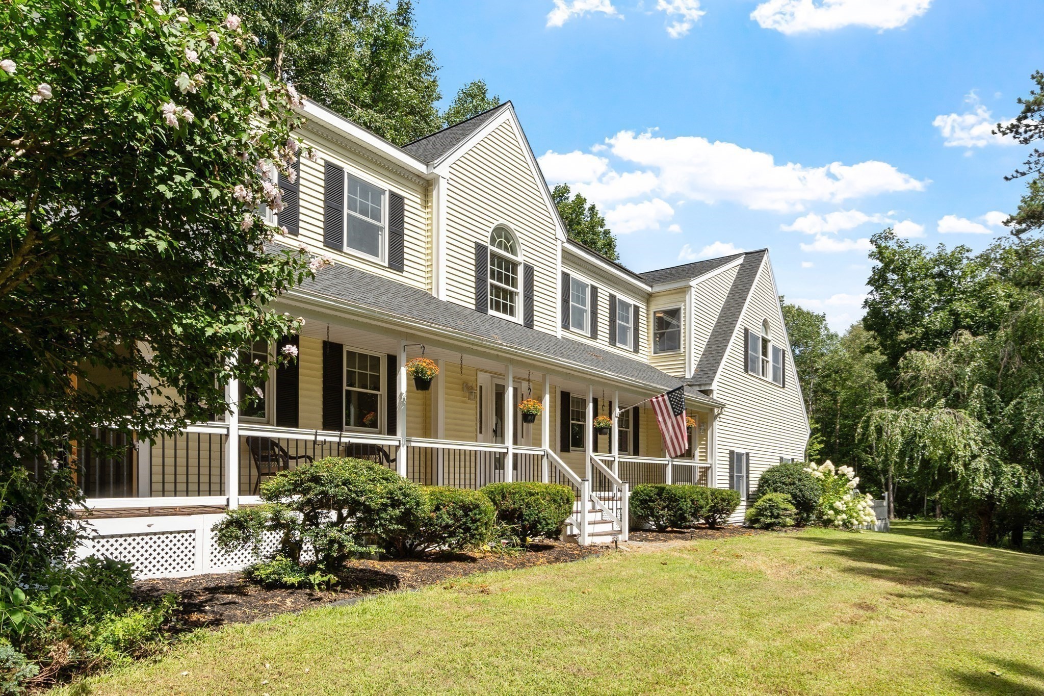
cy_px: 348
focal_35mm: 22
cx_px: 522
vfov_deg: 57.2
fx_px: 638
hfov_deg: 78.6
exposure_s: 1/320
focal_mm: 15
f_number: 8
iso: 100
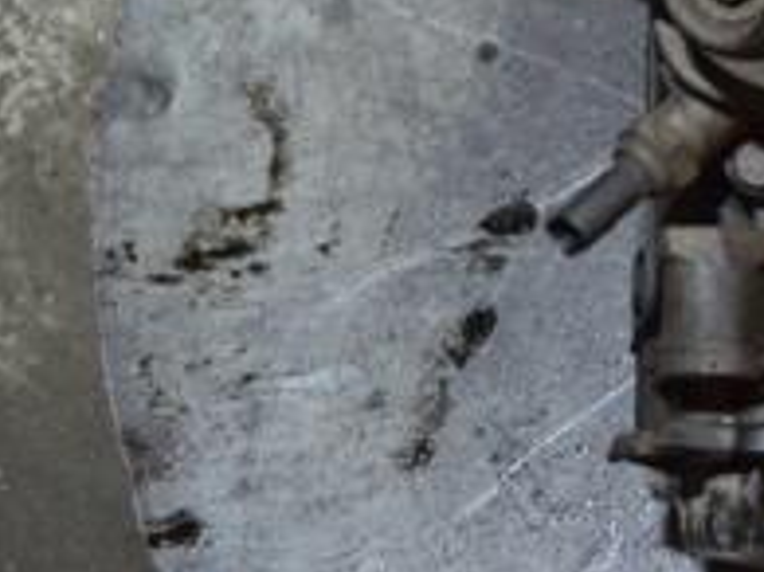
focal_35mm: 142
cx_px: 1046
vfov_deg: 10.3
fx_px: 3132
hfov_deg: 13.3
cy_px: -137
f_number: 4.8
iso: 1400
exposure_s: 1/30
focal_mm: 32
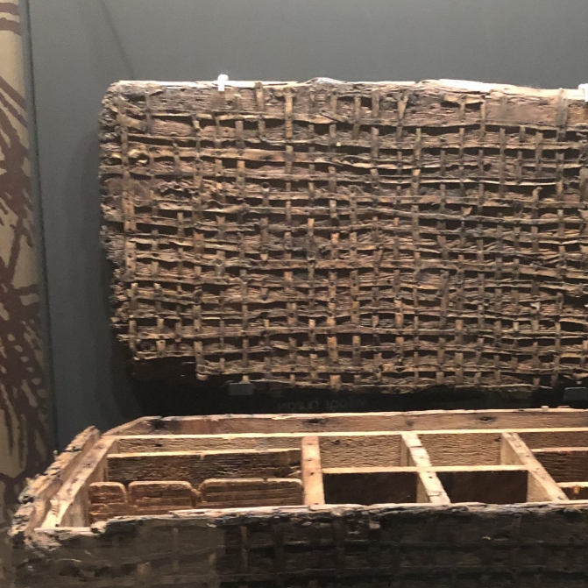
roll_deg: -0.7
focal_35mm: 59
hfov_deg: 28.8
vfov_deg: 28.6
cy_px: 456
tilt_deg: -13.0
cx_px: 407
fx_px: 1134
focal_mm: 3.99
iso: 125
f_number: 1.8
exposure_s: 1/4
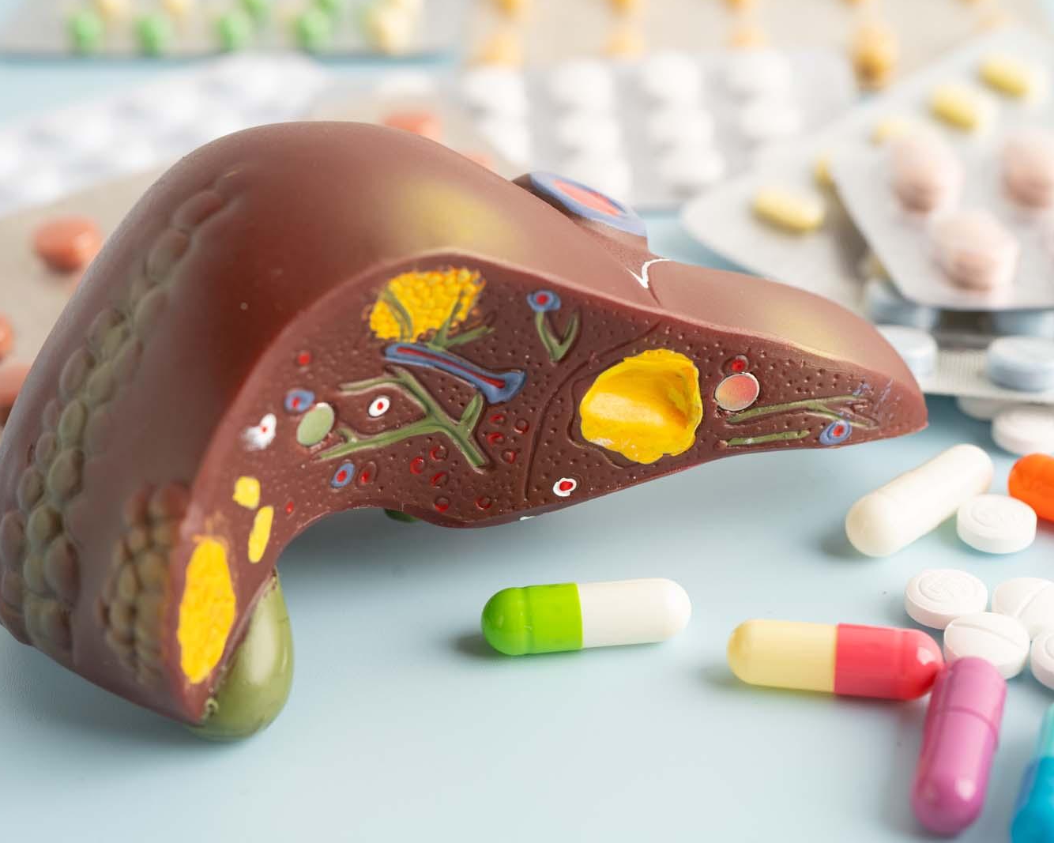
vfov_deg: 26.7
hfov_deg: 33.0
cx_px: 532
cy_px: 423
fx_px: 1778
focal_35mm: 57
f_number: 7.1
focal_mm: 50
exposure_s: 1/80
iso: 100
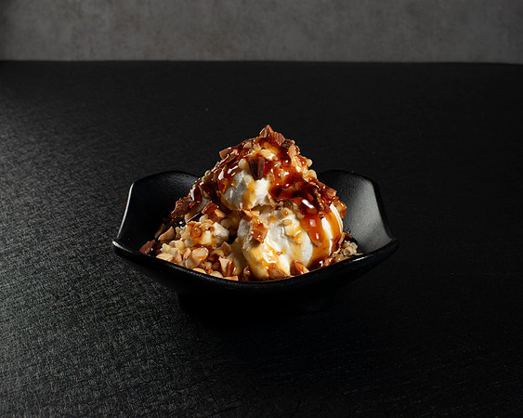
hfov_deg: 31.7
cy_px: 209
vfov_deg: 25.6
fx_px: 922
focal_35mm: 60
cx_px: 288
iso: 200
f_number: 14
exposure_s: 1/125
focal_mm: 50
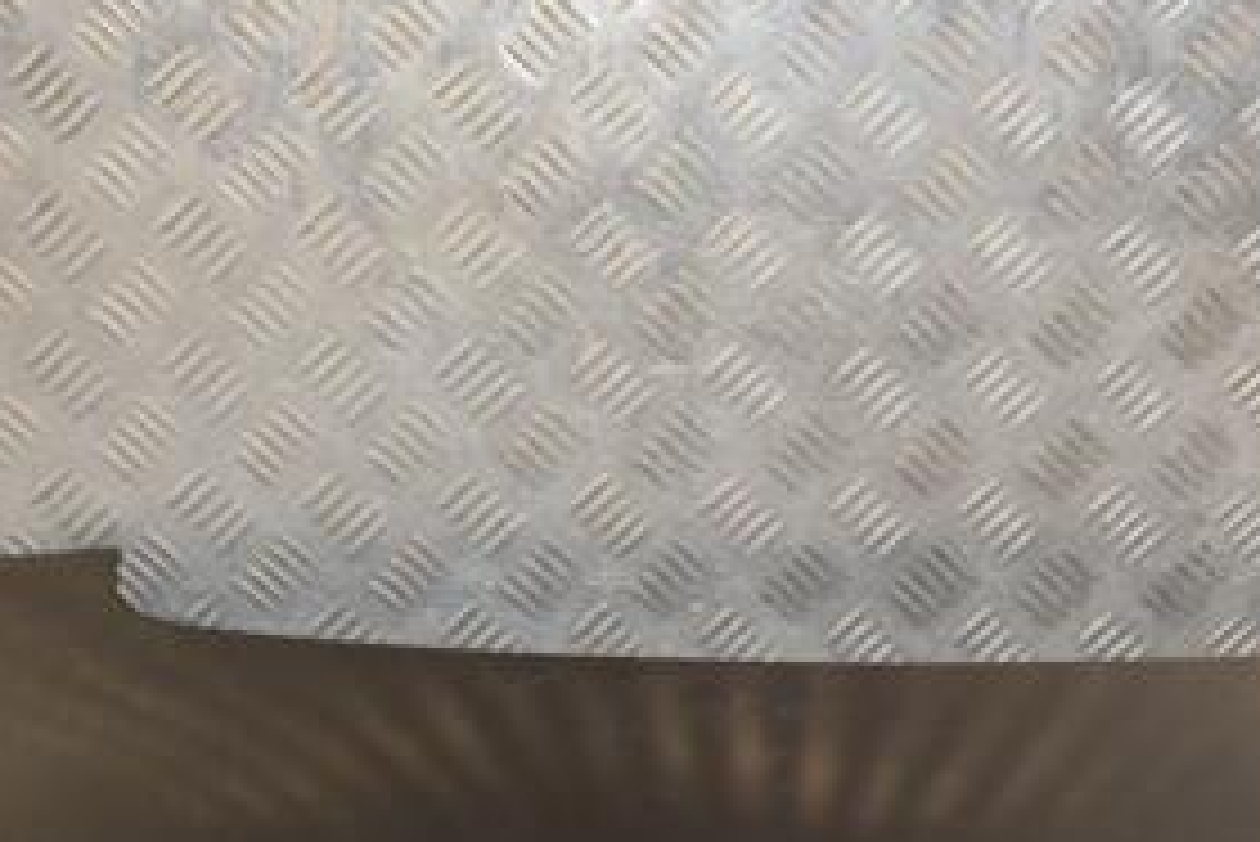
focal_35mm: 90
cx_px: 878
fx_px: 3151
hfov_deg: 22.5
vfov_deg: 15.1
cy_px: 720
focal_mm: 28
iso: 800
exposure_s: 1/200
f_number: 6.3
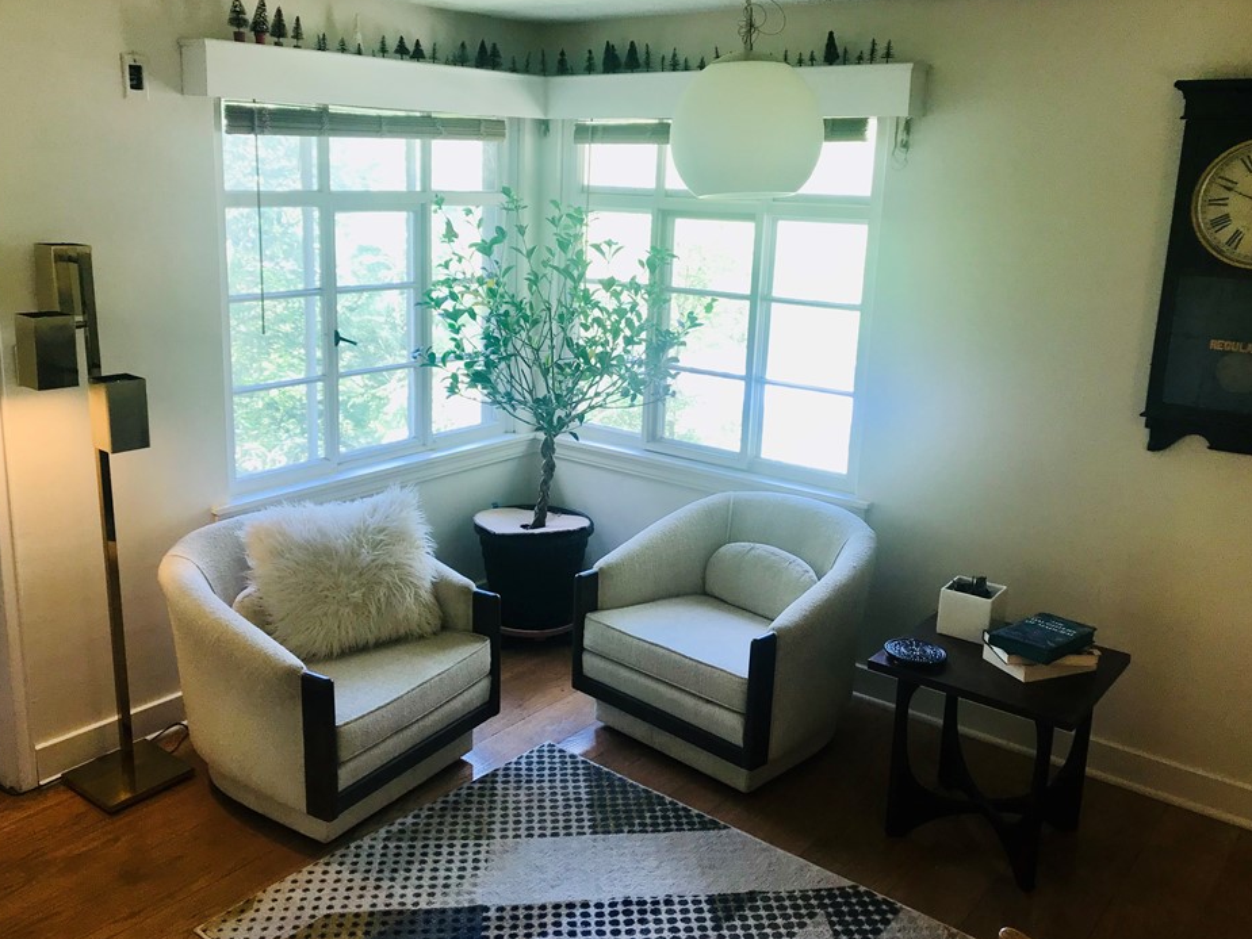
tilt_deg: -12.2
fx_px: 1121
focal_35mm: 31
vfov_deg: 45.4
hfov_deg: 58.3
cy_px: 440
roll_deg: -1.4
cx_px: 589
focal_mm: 3.99
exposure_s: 1/60
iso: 25
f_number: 1.8
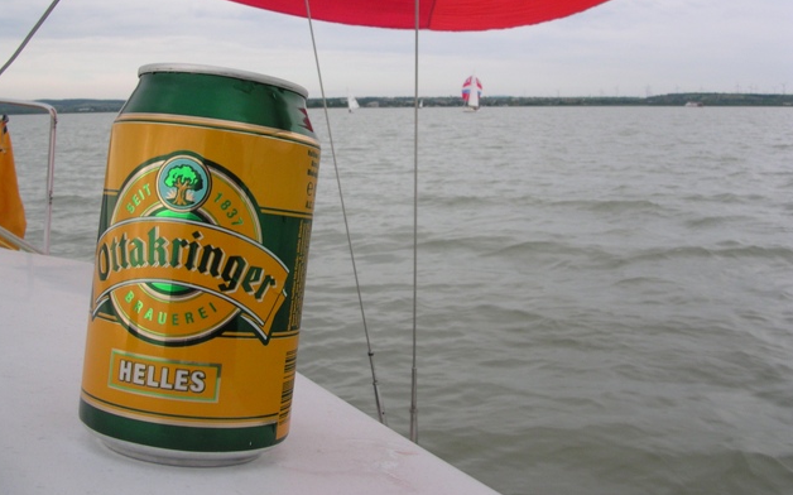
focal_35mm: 40
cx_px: 398
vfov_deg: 31.9
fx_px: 864
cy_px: 205
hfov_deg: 49.3
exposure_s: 1/144
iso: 100
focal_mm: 5.6
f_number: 4.5
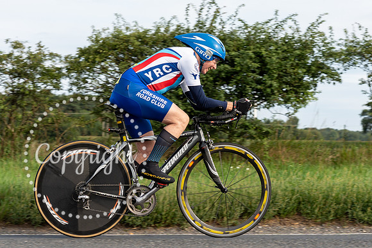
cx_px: 196
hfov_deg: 21.6
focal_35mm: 94
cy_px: 68
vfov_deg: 14.5
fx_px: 974
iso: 160
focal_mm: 53
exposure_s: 1/640
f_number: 5
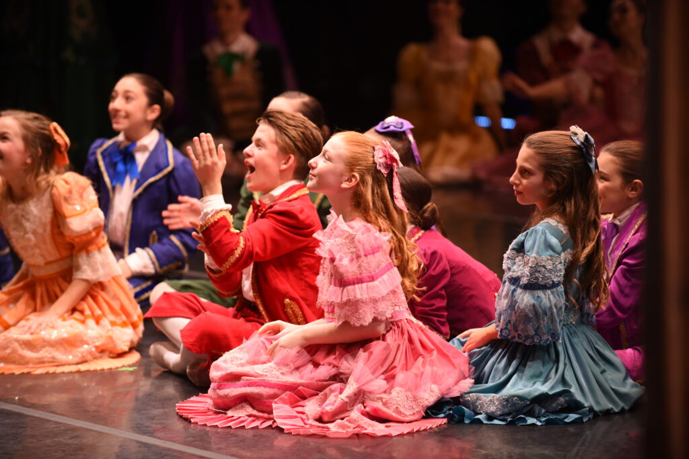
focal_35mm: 170
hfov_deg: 12.1
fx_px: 3254
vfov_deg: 8.1
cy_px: 230
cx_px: 344
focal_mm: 170
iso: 800
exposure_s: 1/200
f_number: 2.8
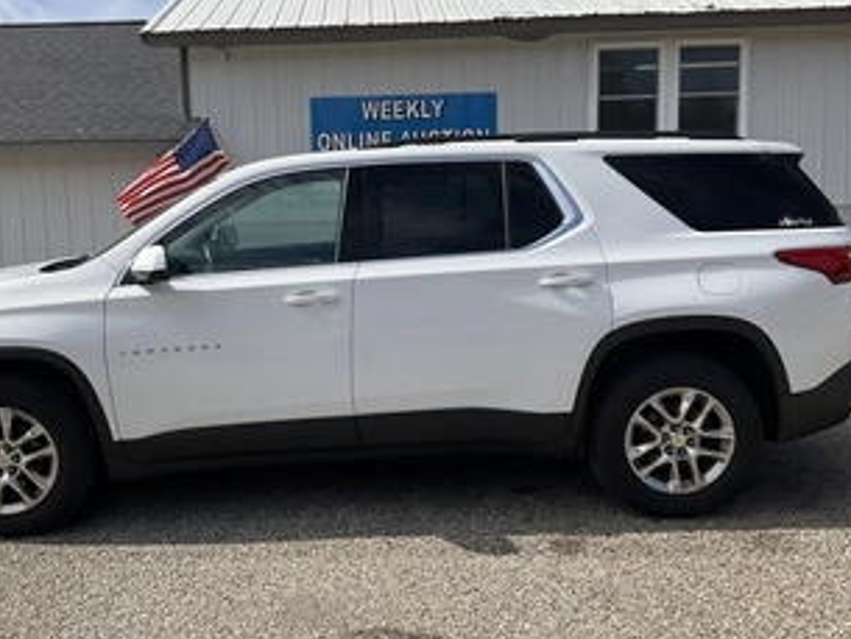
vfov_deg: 37.7
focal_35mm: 38
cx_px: 354
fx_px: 935
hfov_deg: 48.8
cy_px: 324
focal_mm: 3
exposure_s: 1/2320
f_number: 1.8
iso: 25
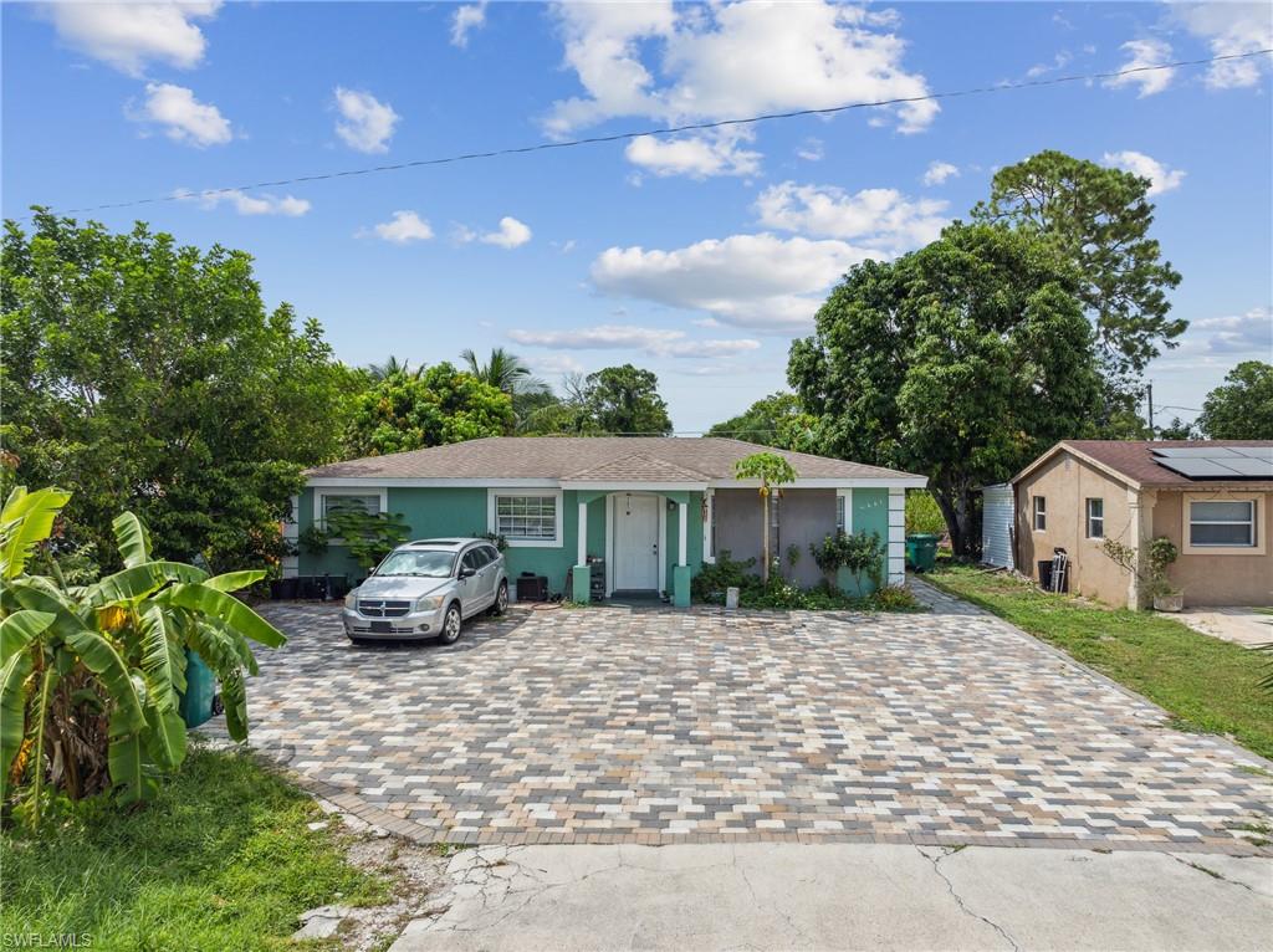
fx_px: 882
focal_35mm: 24
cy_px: 476
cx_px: 636
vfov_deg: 56.7
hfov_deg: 71.6
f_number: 5
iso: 100
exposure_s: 1/1000
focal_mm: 12.3
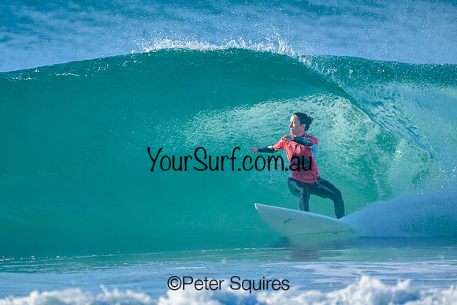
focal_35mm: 1096
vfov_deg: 1.3
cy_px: 128
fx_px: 13921
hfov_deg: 1.9
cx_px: 186
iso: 360
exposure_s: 1/2000
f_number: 6.3
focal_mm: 800
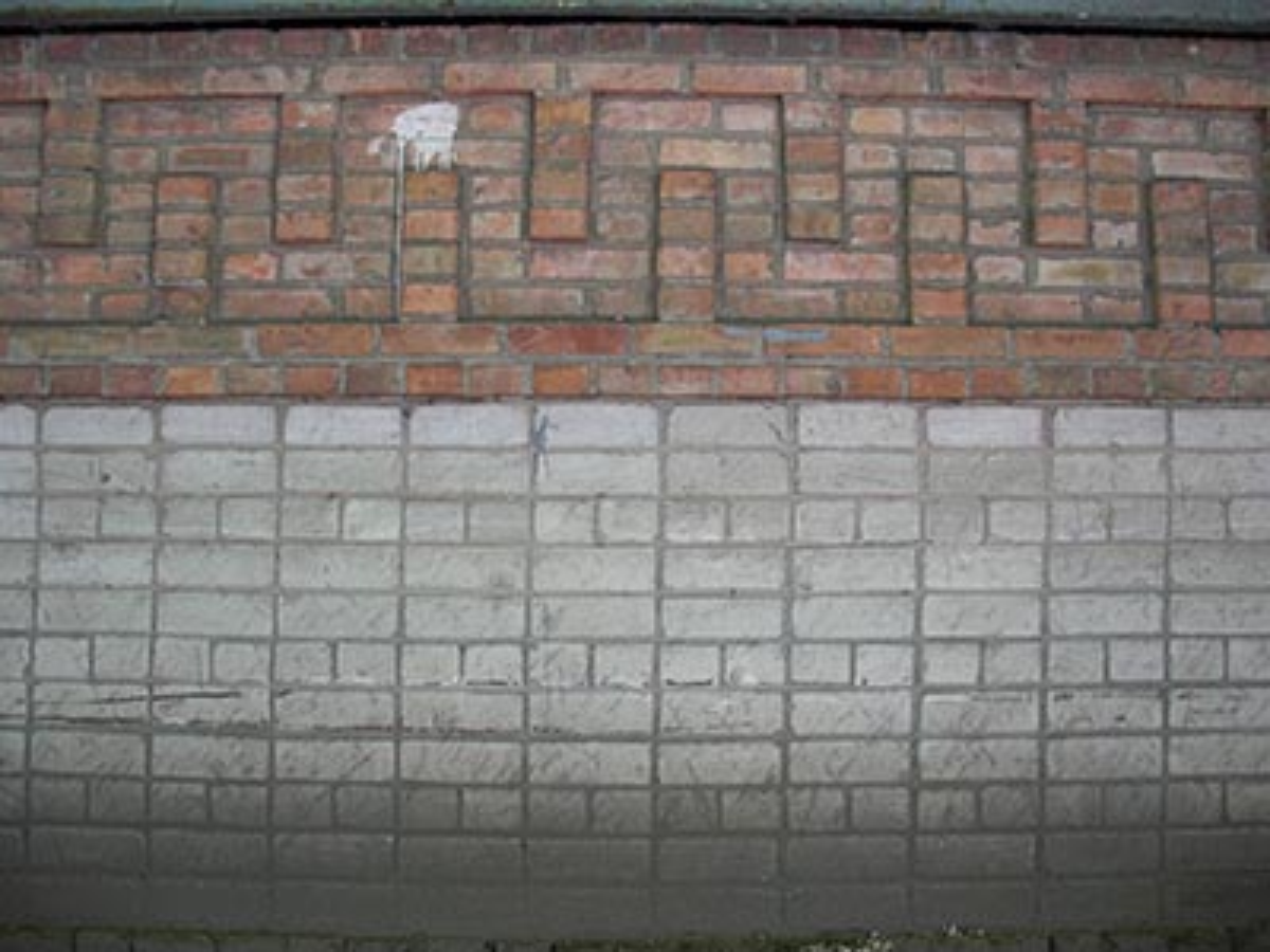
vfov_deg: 39.7
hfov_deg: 51.4
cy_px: 476
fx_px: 1321
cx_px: 635
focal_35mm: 36
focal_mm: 6.3
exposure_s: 1/80
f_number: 2.8
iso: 200
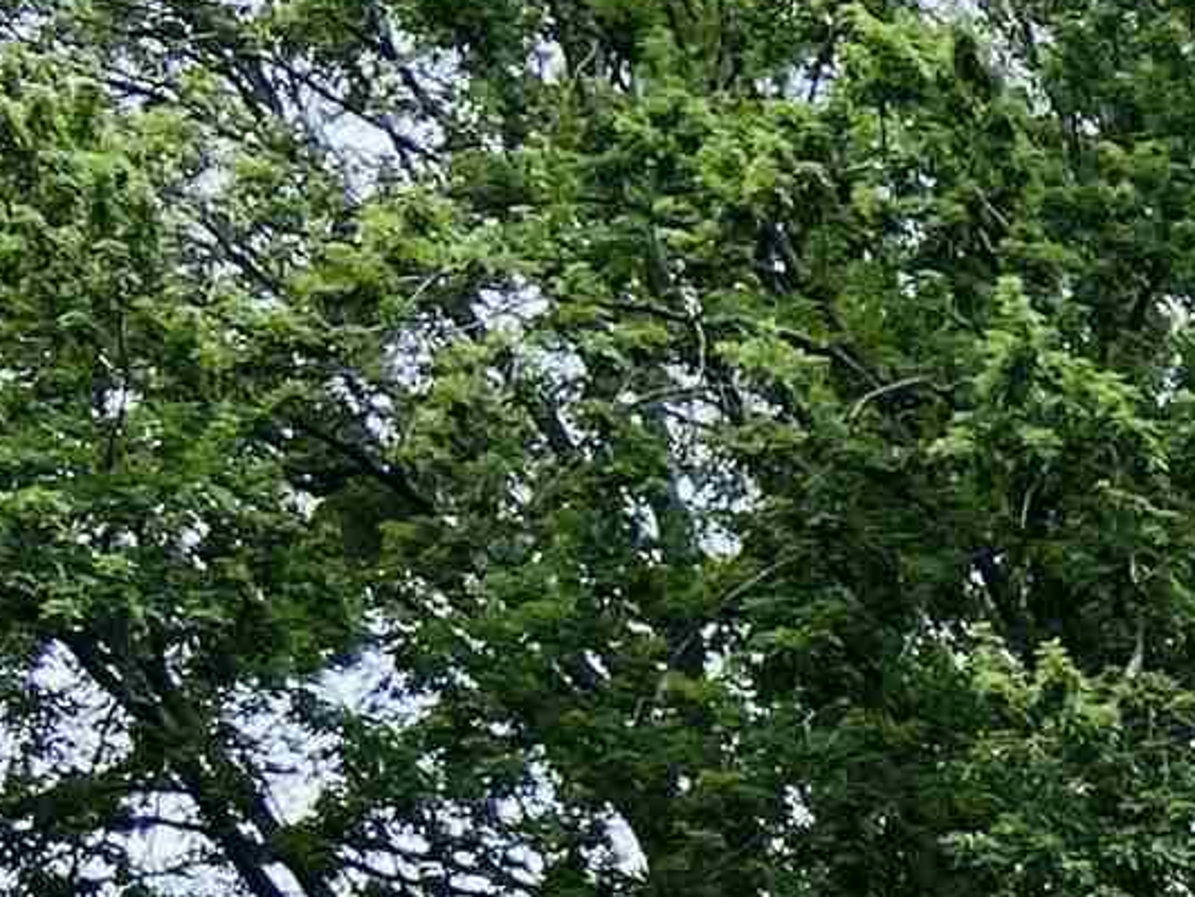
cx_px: 2967
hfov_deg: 10.9
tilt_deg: -2.9
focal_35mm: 150
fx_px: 5178
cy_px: 2093
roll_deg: -0.9
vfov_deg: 9.0
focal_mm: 4.25
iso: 32
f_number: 1.8
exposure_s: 1/884
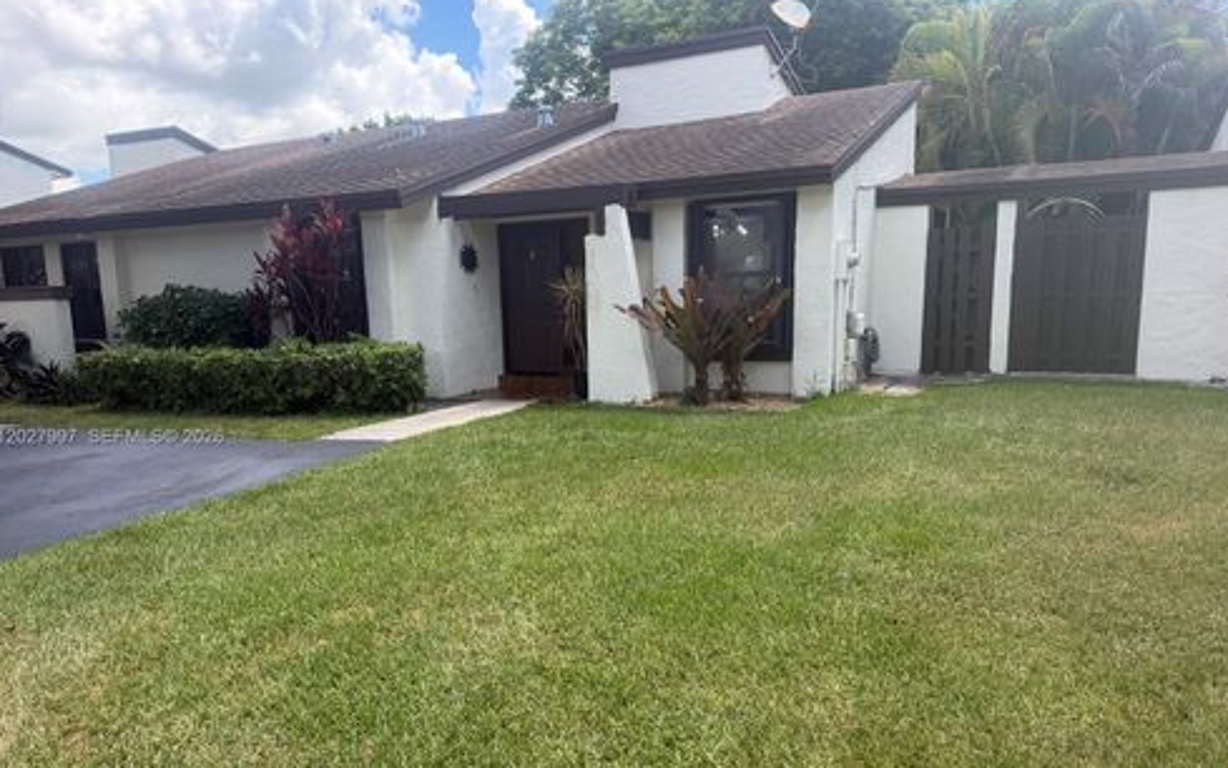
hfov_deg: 70.4
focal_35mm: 26
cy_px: 438
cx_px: 608
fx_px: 870
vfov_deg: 47.5
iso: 100
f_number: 1.78
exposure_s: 1/1437
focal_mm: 6.76
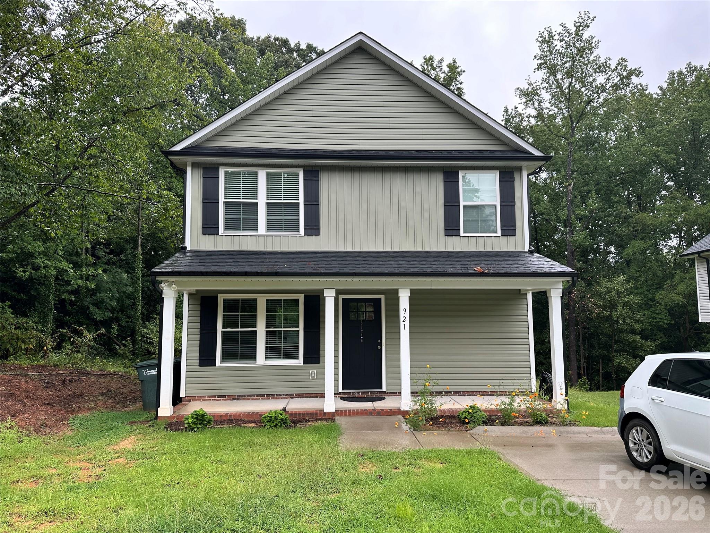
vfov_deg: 56.8
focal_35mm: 24
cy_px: 266
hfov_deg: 71.6
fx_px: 492
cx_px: 355
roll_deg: -0.2
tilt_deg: +6.0
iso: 80
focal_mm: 6.86
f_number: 1.78
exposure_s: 1/333
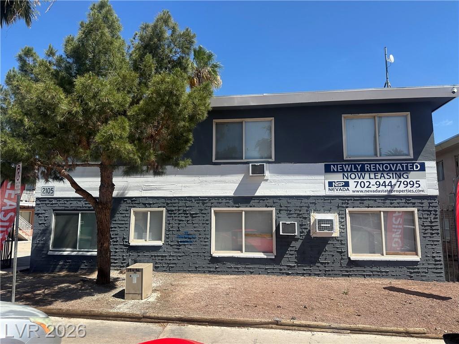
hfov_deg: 71.6
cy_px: 172
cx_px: 230
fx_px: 318
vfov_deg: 56.8
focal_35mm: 24
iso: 80
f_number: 1.78
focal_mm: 6.86
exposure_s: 1/4016
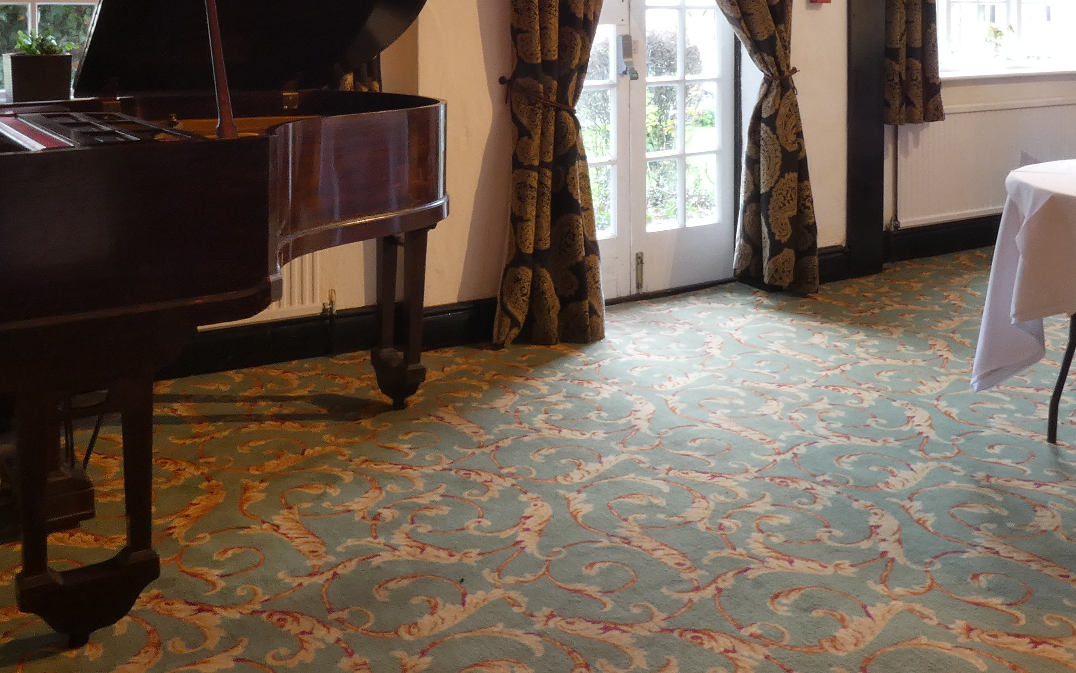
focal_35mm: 39
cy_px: 45
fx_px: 1144
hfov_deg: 50.4
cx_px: 573
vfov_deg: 31.0
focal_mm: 3.6
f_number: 5.6
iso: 80
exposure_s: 1.3
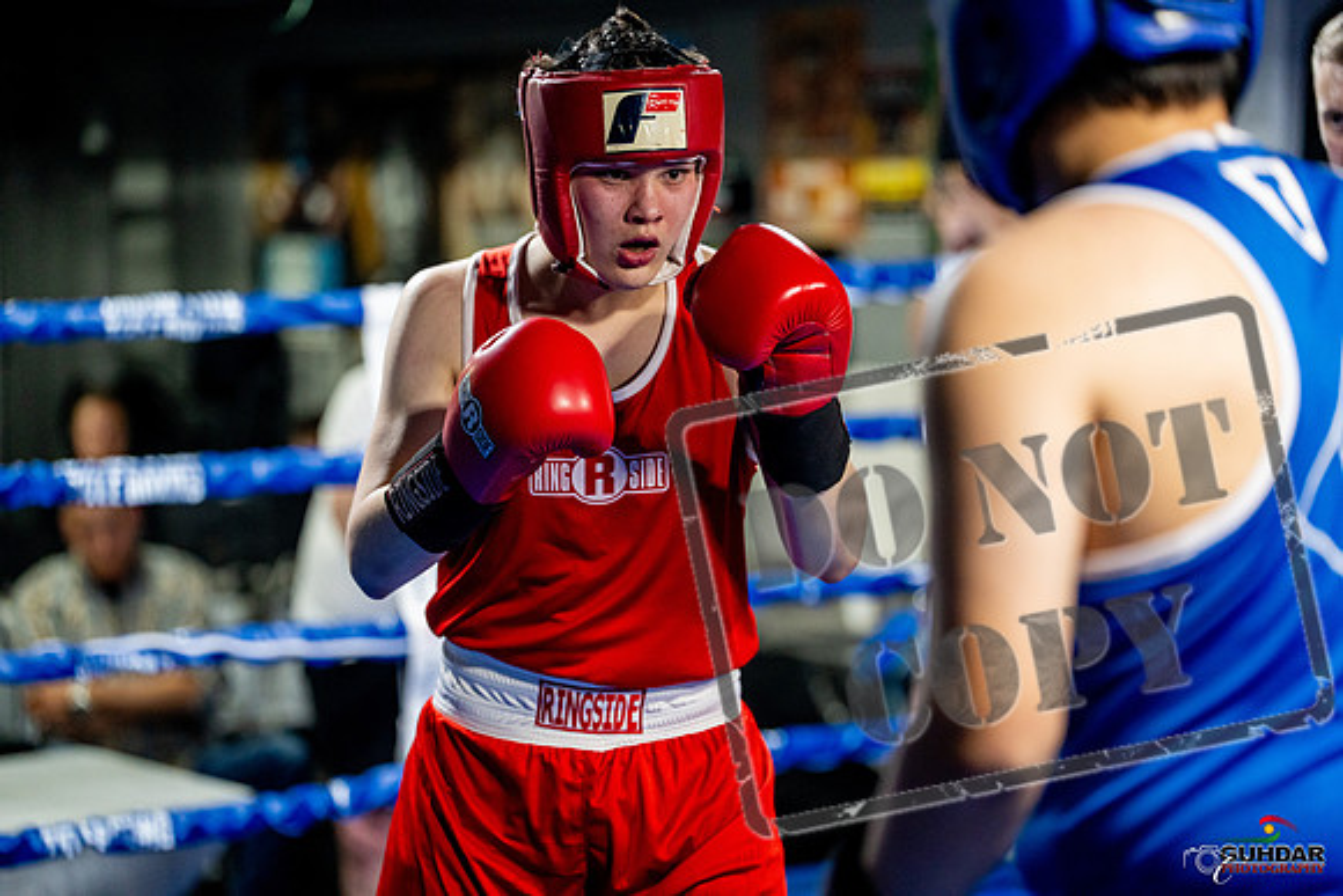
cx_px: 672
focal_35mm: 100
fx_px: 3731
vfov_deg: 13.7
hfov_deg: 20.4
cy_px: 448
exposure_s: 1/1000
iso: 4000
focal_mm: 100
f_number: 2
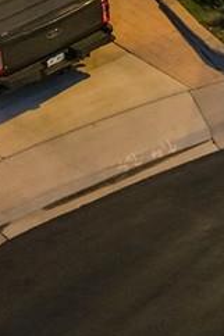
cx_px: 769
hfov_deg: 7.0
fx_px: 1542
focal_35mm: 165
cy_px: -403
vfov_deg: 11.0
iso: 620
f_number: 1.8
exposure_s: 1/15
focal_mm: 8.7
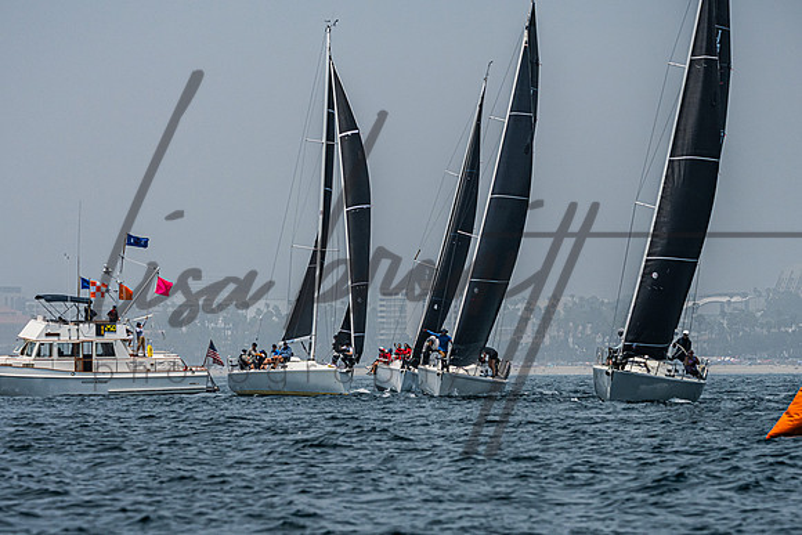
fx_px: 5358
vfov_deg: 5.7
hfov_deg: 8.6
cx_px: 368
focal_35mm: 240
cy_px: 378
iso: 400
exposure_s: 1/5000
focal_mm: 170
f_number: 6.3
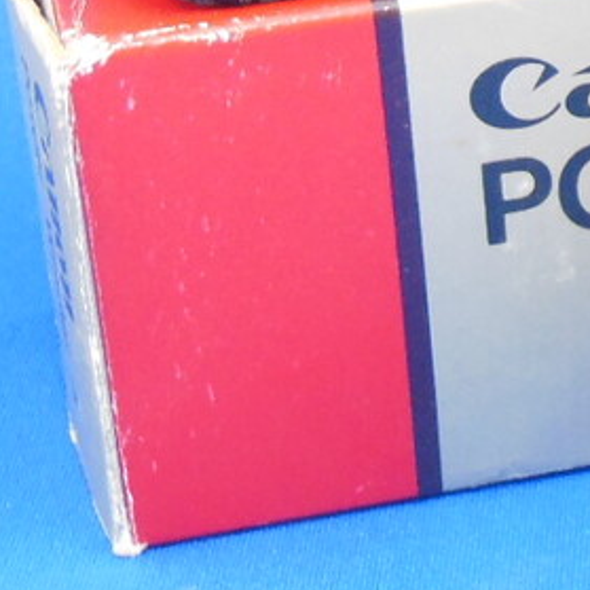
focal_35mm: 171
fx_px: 3297
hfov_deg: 9.7
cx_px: 1098
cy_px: 13
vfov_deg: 10.2
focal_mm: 8
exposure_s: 1/10
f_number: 4.4
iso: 400
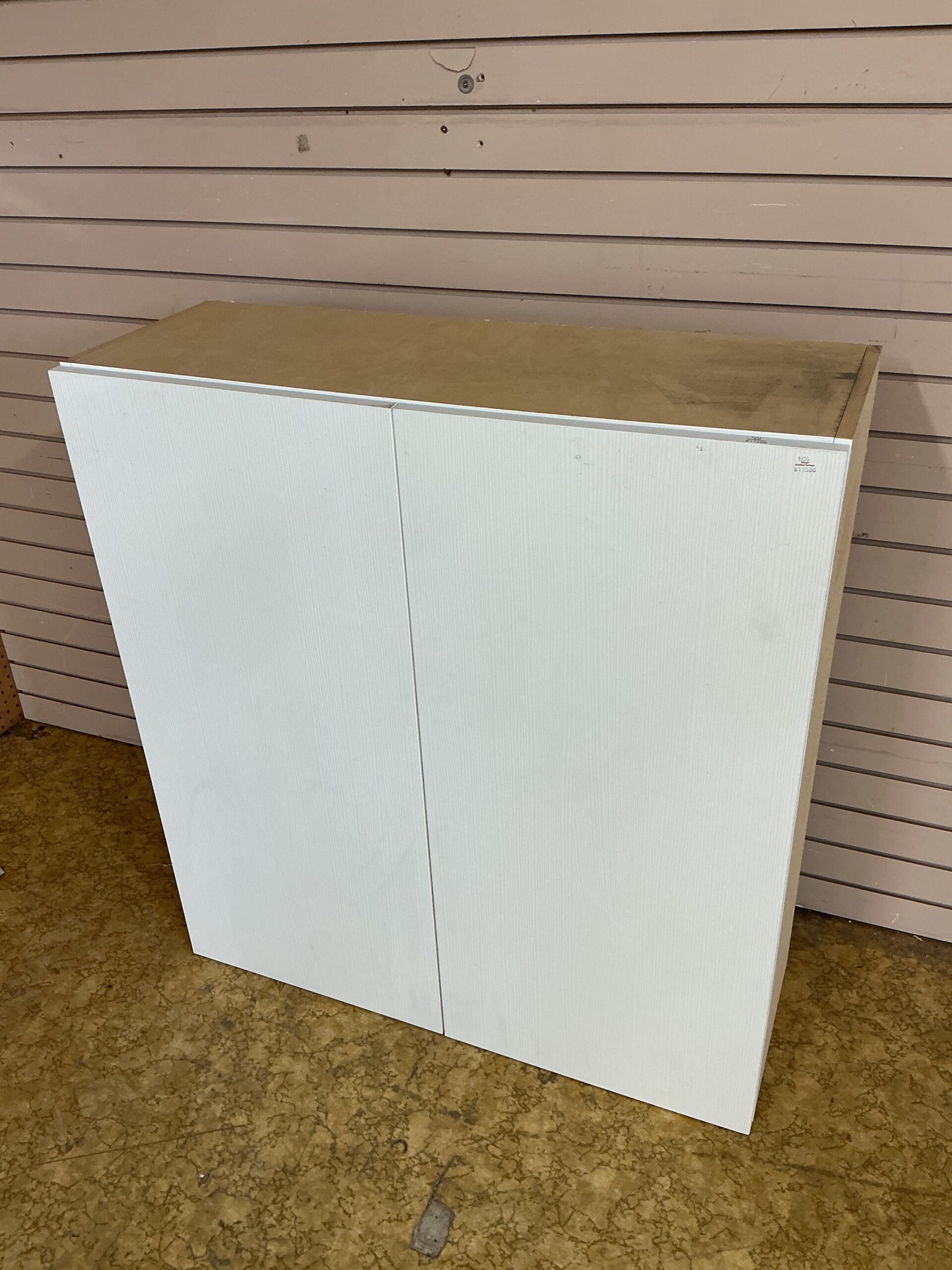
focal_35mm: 29
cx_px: 476
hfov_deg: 48.2
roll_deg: +3.7
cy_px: 635
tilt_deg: -31.5
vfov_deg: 61.7
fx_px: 1063
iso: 64
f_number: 1.8
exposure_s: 1/60
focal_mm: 3
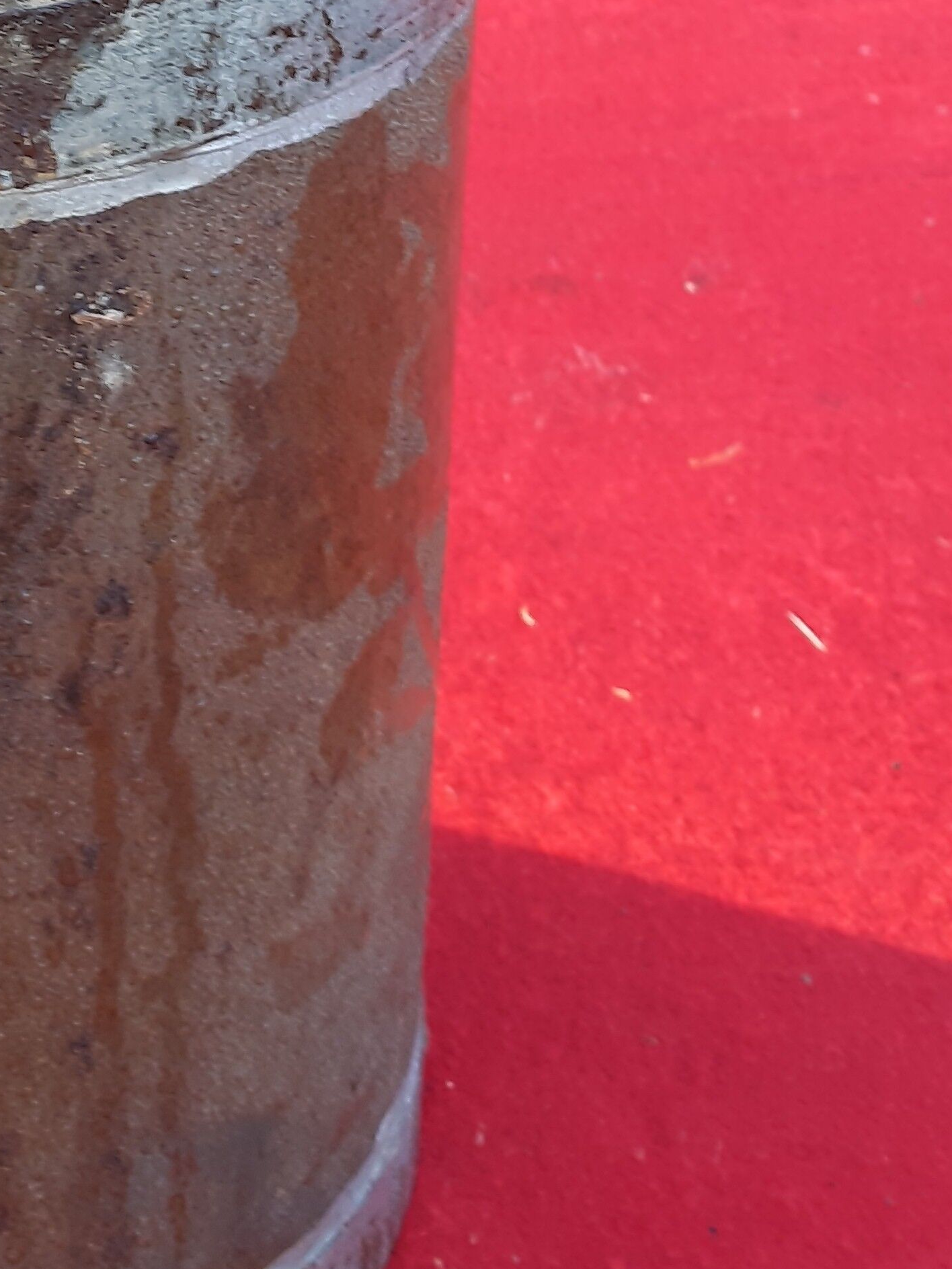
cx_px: -147
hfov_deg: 17.5
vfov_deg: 23.2
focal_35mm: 81
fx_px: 2970
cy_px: 31
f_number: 1.7
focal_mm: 3.93
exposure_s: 1/50
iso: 50
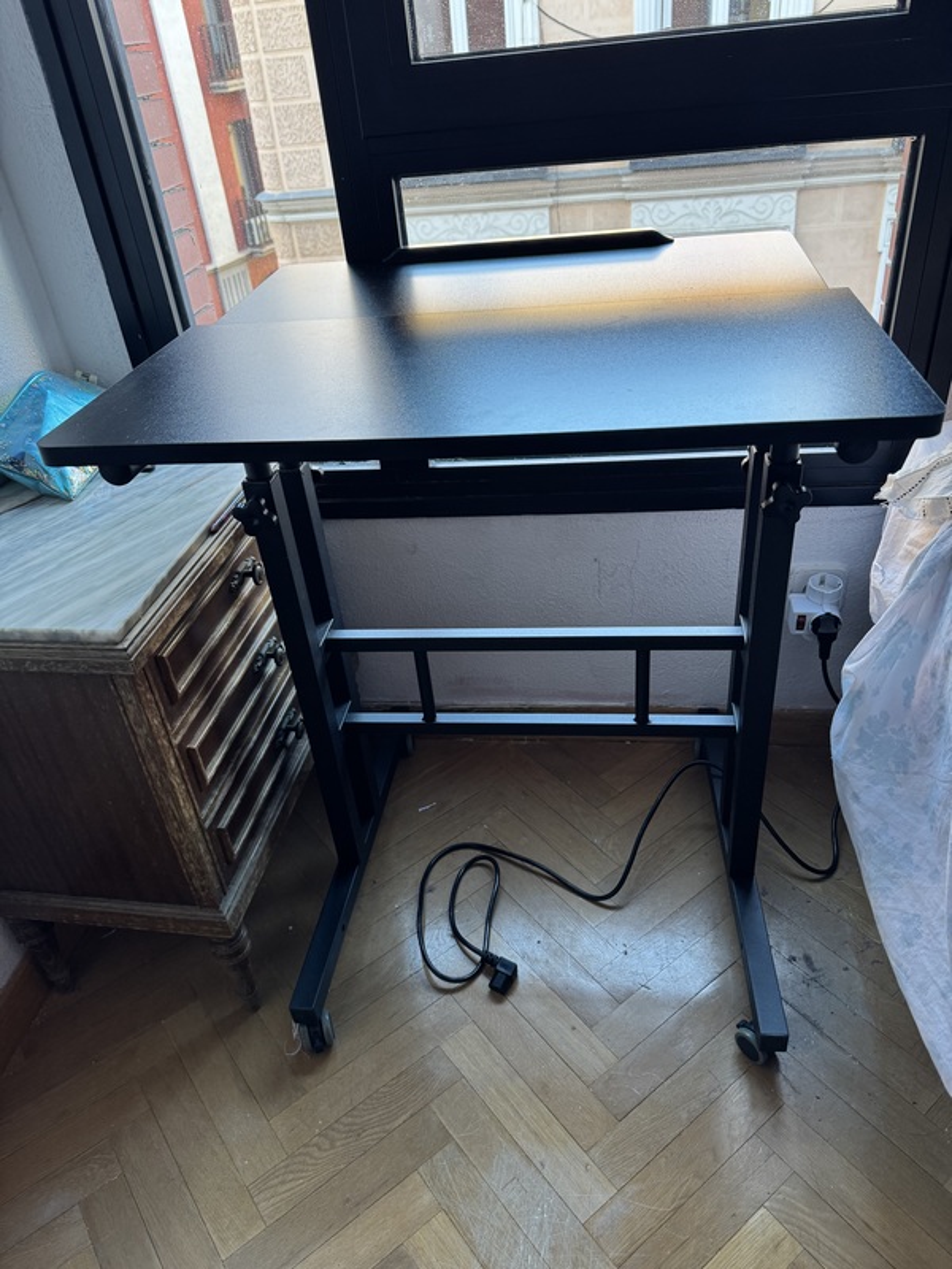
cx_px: 476
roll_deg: +6.7
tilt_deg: -34.6
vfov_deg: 71.6
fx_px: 880
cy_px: 634
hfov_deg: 56.8
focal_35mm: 24
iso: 160
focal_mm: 6.76
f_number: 1.78
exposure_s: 1/121
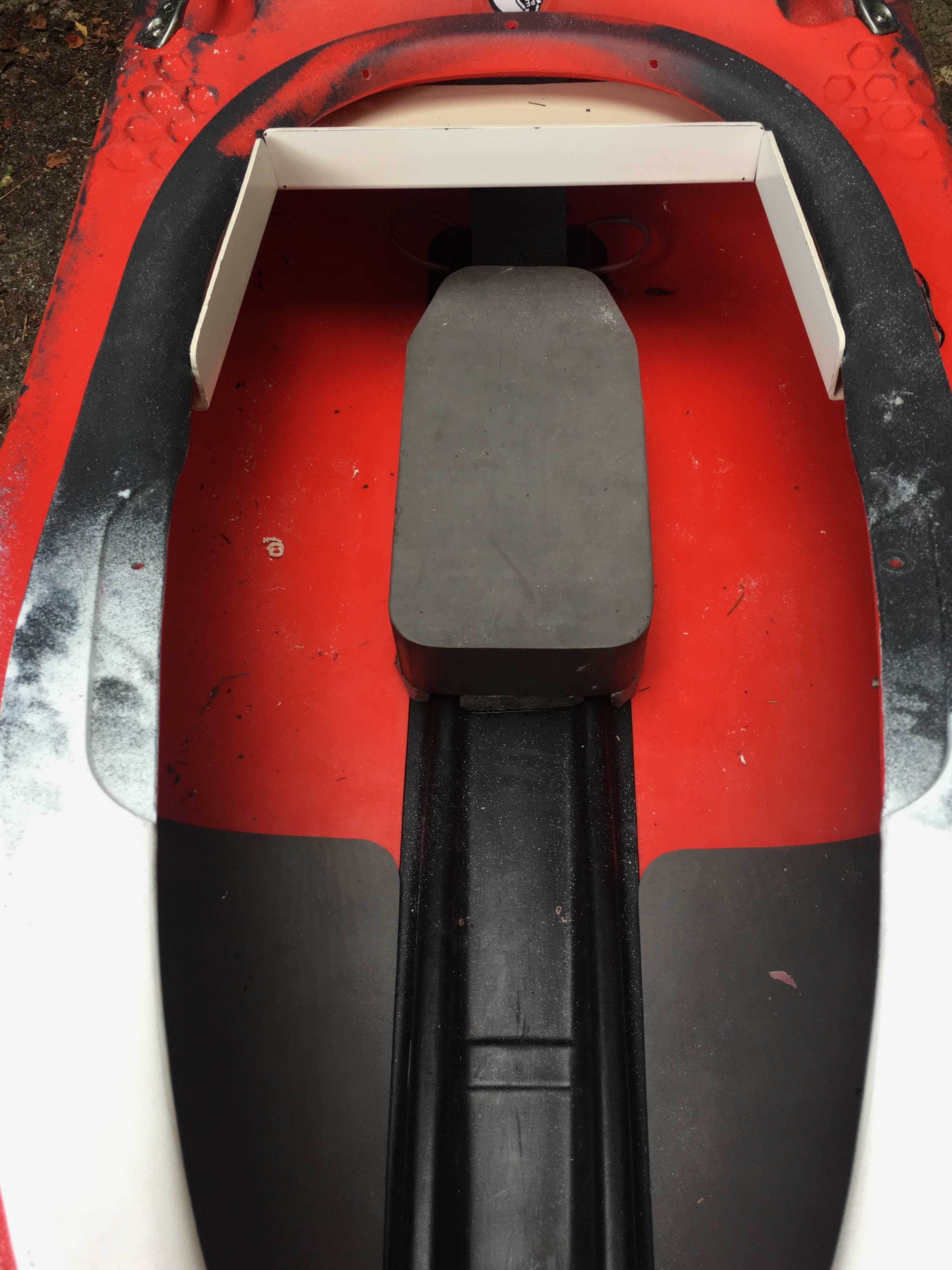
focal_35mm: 31
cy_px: 653
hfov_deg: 45.4
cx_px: 496
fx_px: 1137
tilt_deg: -60.9
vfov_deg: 58.3
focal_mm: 4.15
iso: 40
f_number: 2.2
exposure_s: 1/120
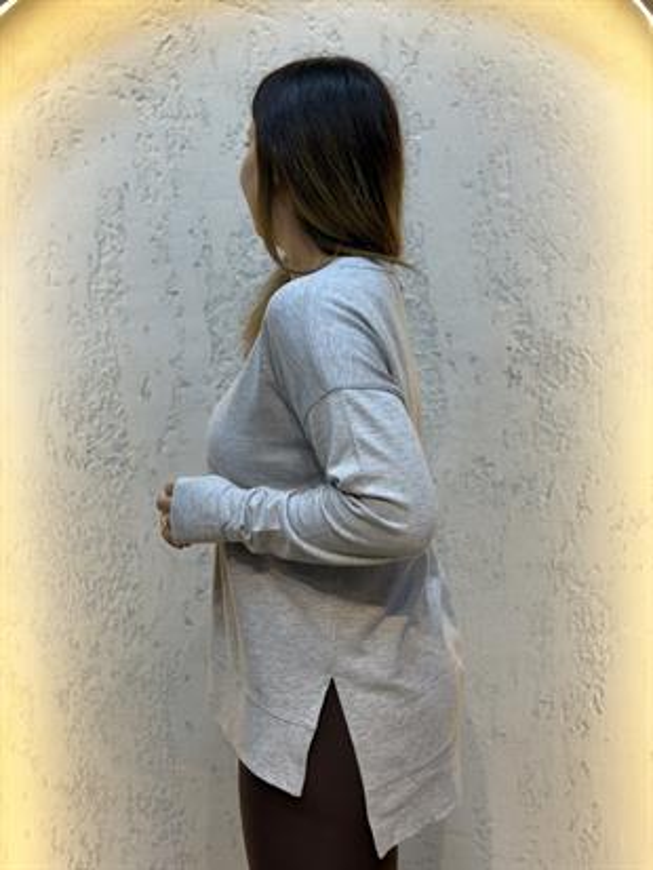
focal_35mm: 48
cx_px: 326
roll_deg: +3.3
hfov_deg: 30.3
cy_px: 435
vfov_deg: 39.6
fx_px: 1207
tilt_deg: -3.9
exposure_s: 1/100
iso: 50
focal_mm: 6.76
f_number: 1.78
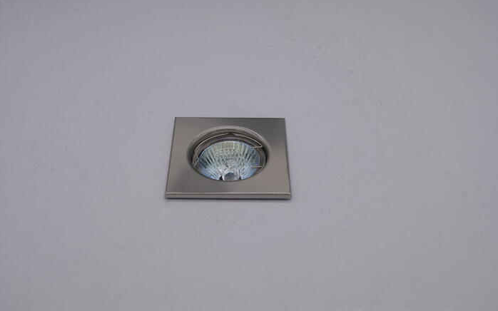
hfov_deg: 43.5
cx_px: 249
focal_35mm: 46
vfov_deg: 28.0
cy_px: 158
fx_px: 624
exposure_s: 1/80
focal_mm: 30
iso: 100
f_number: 11
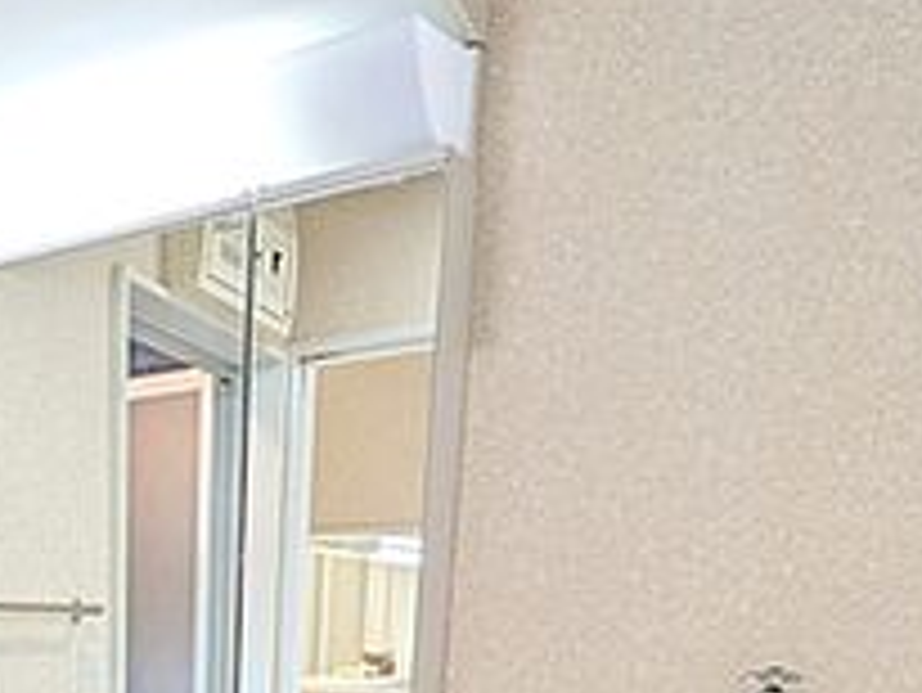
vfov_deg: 29.1
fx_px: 1093
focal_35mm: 41
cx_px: 94
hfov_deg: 42.1
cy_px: 882
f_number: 2.2
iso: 165
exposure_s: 1/100
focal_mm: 1.83
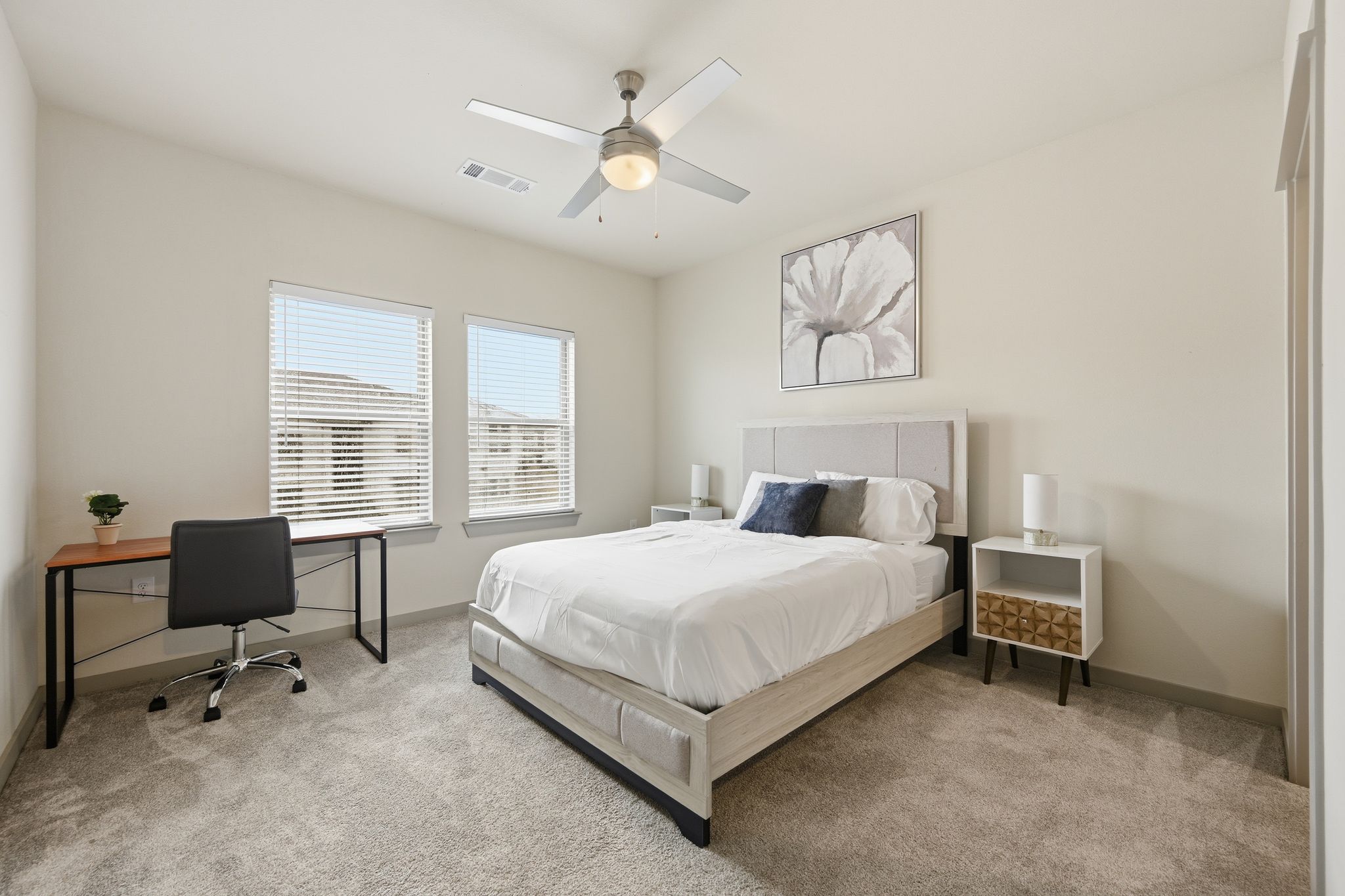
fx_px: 523
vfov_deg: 81.2
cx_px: 672
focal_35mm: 14
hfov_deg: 104.3
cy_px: 448
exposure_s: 1/30
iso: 100
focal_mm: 14
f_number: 8
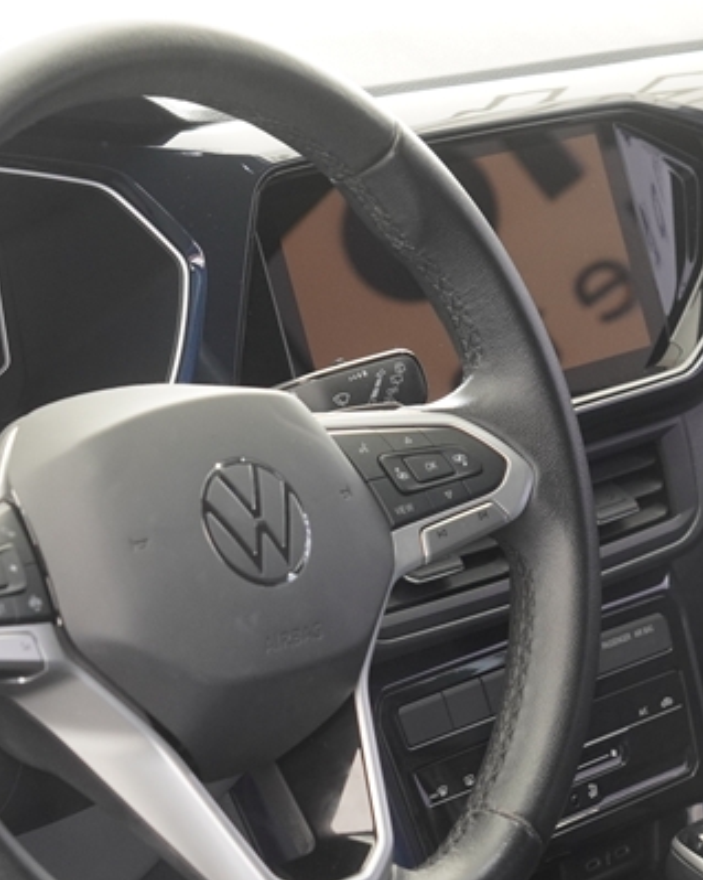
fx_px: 3101
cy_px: 493
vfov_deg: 16.1
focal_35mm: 119
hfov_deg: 12.9
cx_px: 216
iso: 500
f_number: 4
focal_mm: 33
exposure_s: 1/60
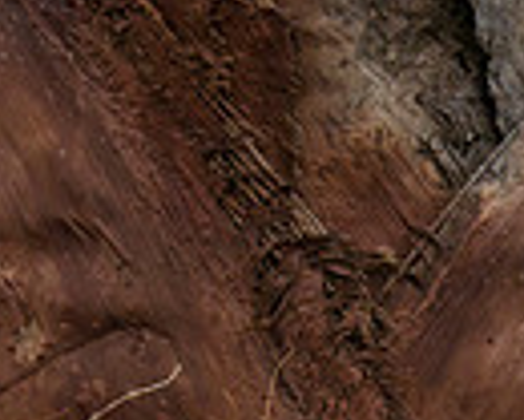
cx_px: 1221
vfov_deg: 0.5
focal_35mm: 3412
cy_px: 706
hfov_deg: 0.6
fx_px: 52915
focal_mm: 600
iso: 320
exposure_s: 1/2000
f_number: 9
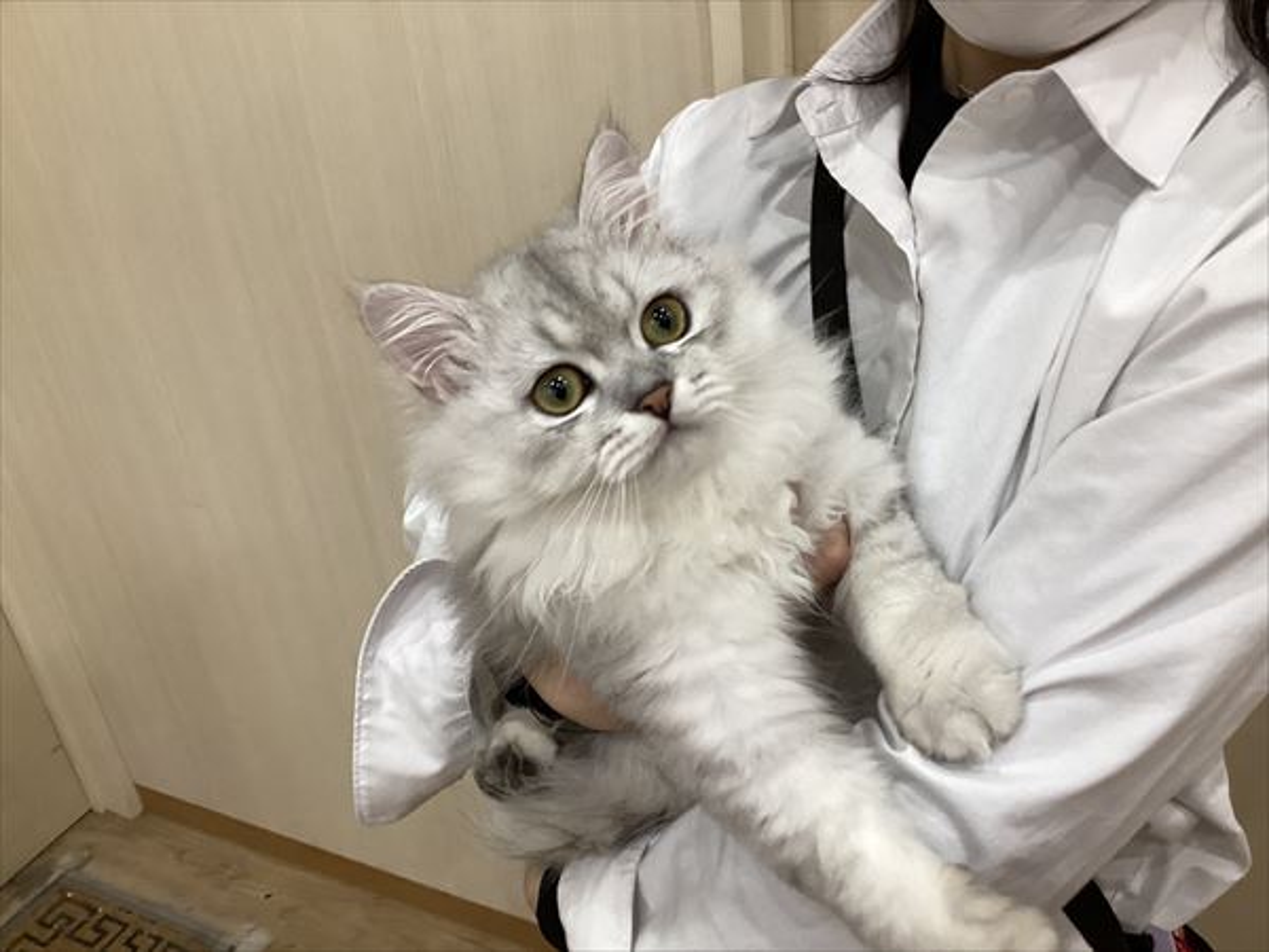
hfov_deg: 58.4
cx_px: 634
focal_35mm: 31
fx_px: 1136
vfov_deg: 45.4
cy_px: 476
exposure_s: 1/60
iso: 125
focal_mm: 3.3
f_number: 2.4
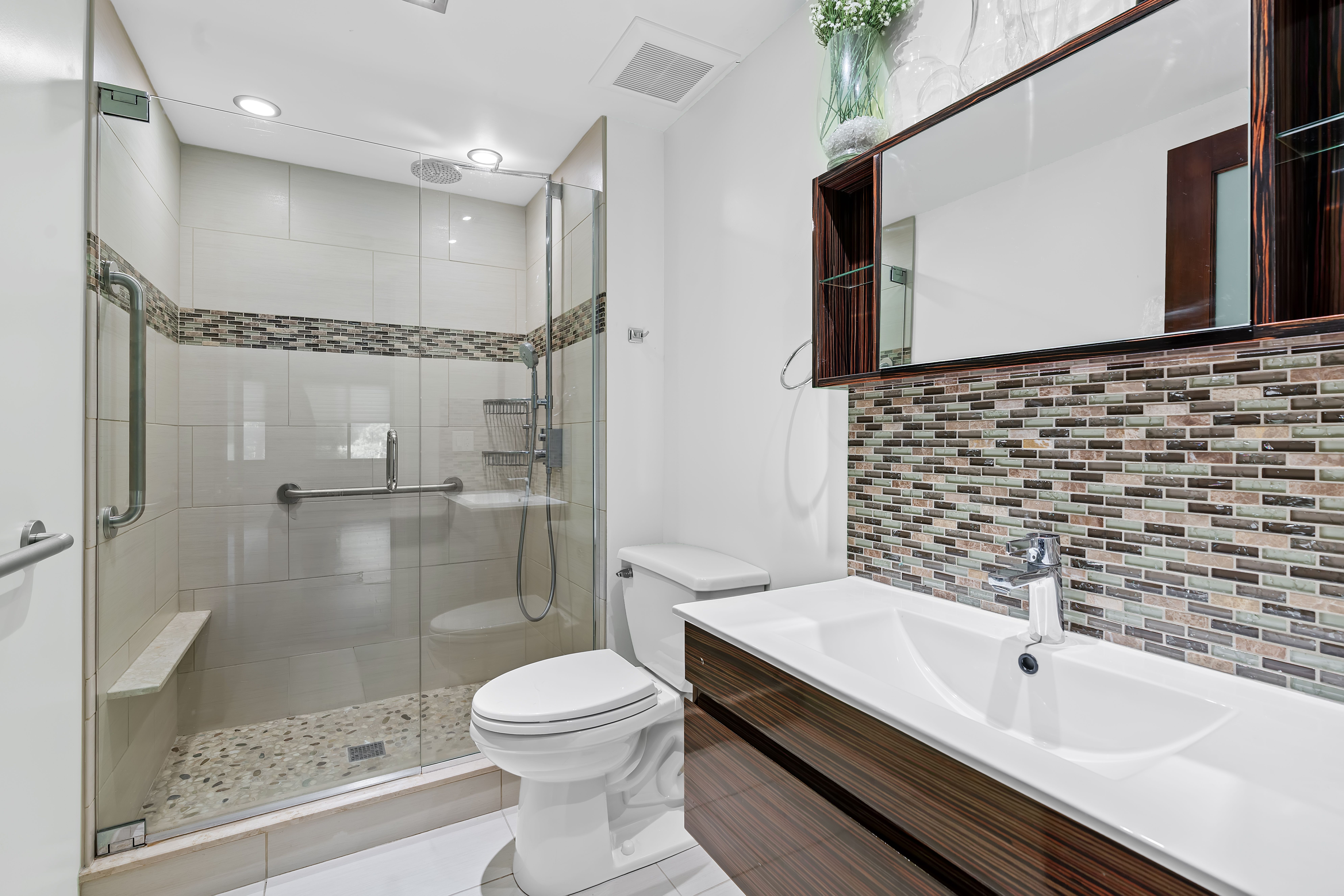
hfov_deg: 96.7
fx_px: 597
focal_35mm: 16
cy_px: 448
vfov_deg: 73.8
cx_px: 672
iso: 125
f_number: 8
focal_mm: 16
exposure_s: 1/2
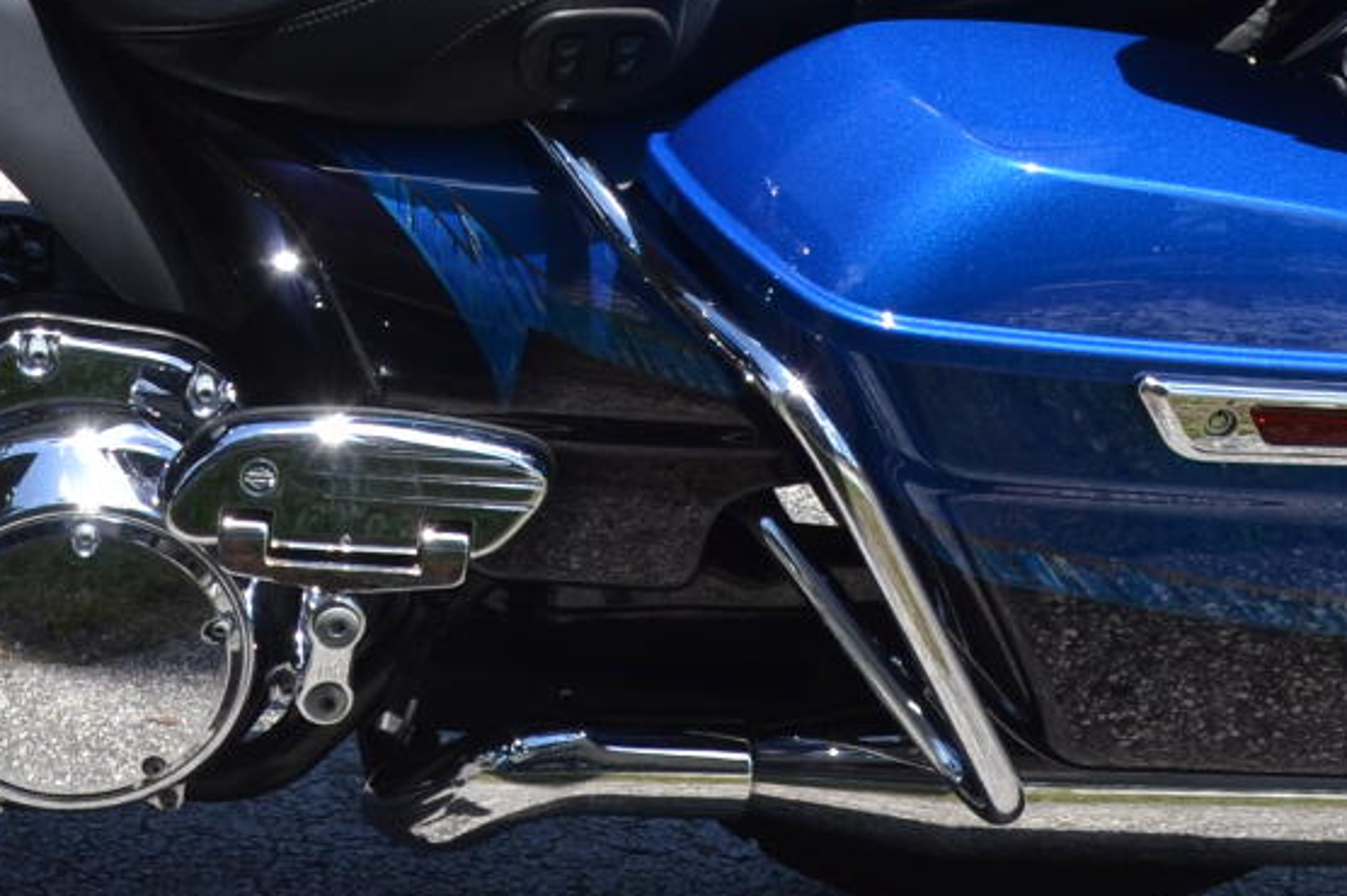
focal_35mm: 108
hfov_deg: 18.6
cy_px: -127
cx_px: 141
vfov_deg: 12.4
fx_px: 4038
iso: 100
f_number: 7.1
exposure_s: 1/200
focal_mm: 20
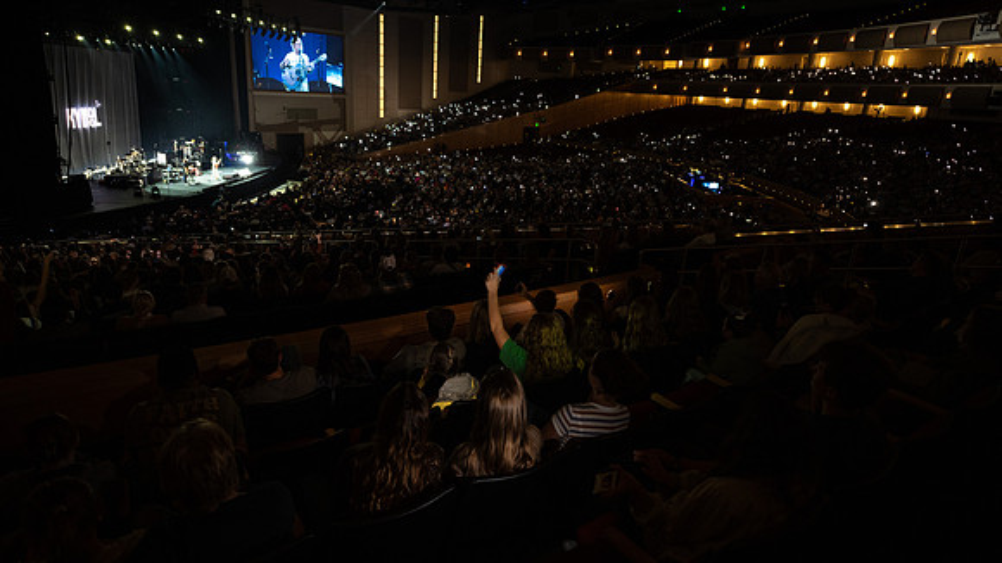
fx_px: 612
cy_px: 285
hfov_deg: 78.6
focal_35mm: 23
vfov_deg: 49.4
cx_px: 501
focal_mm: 22
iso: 400
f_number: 2.8
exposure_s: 1/50
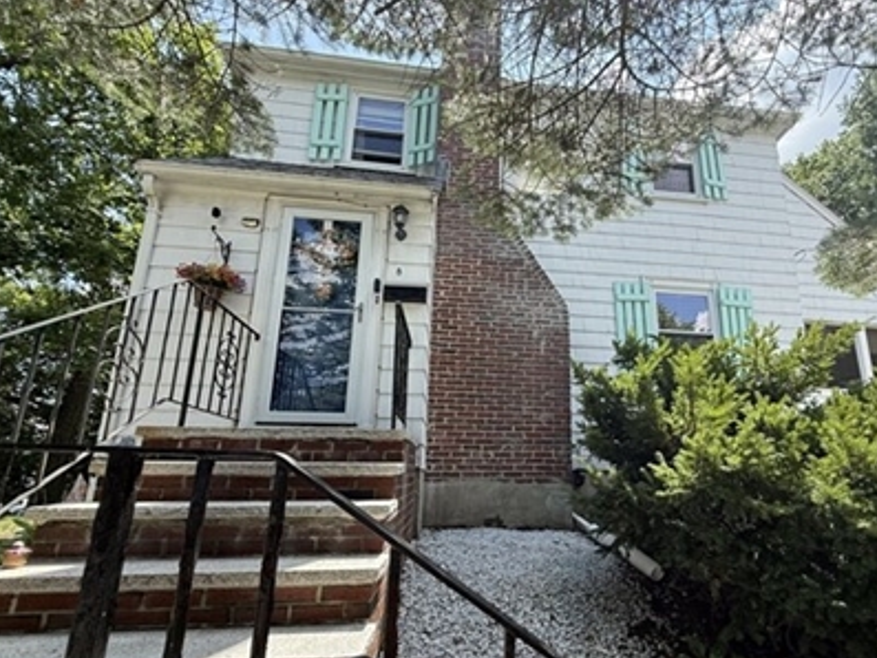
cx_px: 518
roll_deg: -0.1
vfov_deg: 71.3
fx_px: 456
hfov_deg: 86.8
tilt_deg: +14.5
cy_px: 374
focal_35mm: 18
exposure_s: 1/451
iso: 50
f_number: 2.2
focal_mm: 2.22
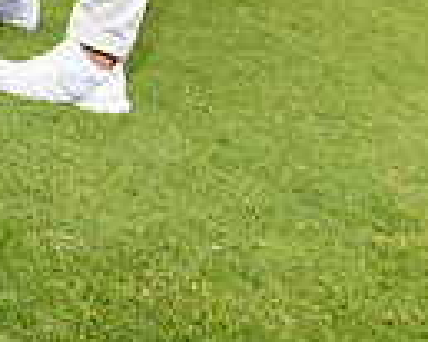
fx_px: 1696
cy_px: -388
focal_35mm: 134
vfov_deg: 10.4
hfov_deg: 14.4
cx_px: 179
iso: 100
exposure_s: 1/250
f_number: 4.5
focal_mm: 41
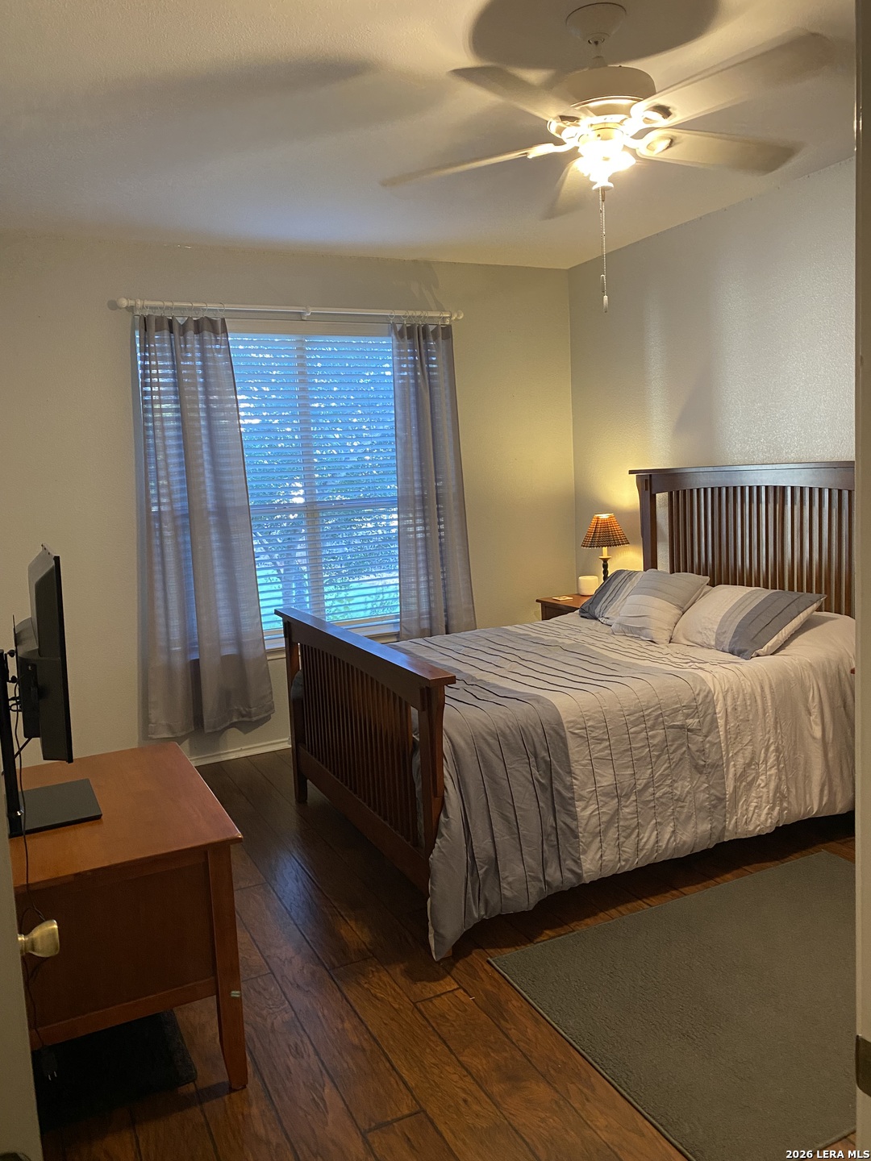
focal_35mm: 26
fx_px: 872
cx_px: 436
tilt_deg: -6.3
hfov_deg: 53.1
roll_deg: +2.4
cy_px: 580
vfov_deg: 67.3
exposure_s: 1/60
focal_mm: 4.25
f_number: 1.8
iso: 320
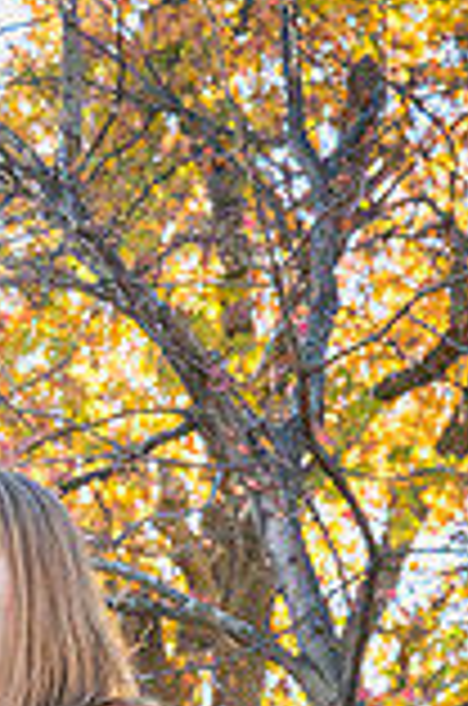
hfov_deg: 6.7
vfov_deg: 10.1
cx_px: -126
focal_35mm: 201
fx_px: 3937
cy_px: 805
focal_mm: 70
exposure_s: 1/160
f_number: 10
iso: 640
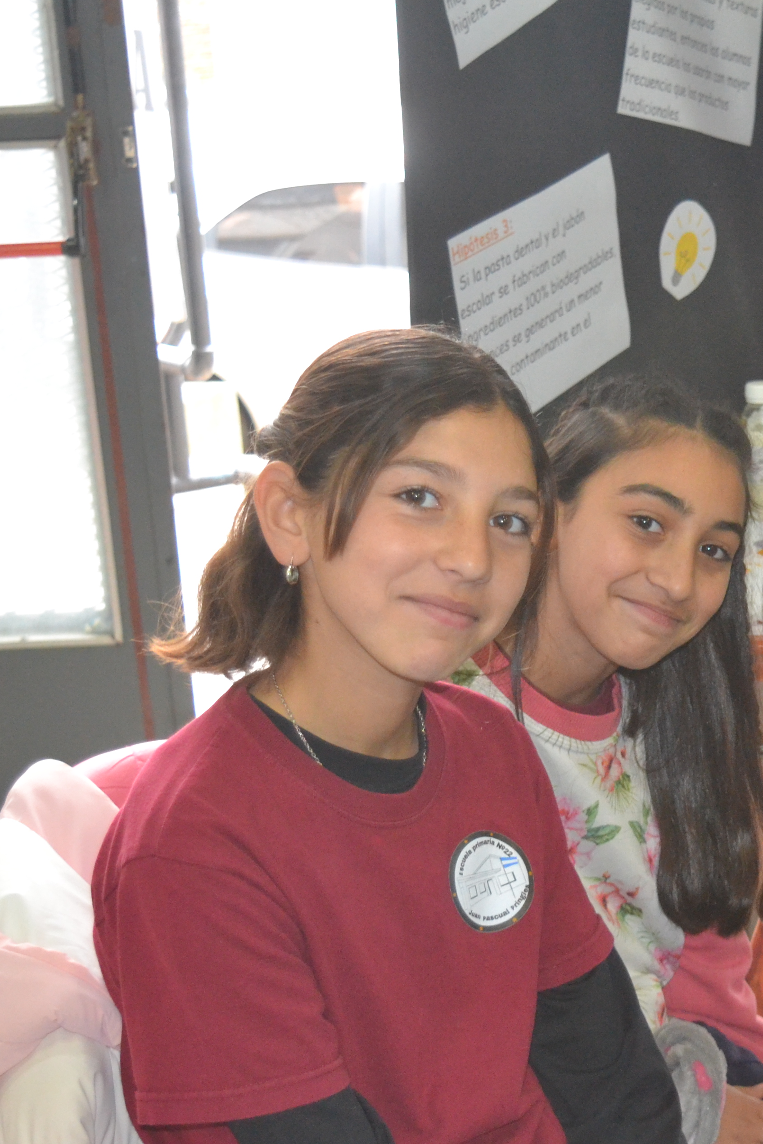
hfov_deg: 15.2
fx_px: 2765
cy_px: 689
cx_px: 908
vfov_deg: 23.3
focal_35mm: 87
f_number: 4.5
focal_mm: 32
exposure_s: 1/60
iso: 1800
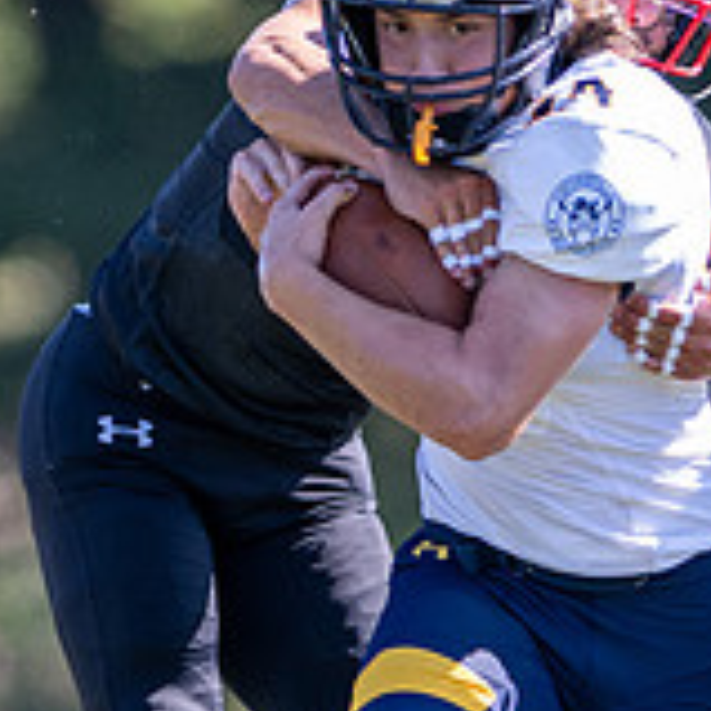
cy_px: 483
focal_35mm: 1278
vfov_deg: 1.4
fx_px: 29698
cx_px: 77
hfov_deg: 1.4
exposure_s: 1/1600
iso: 400
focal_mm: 300
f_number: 2.8
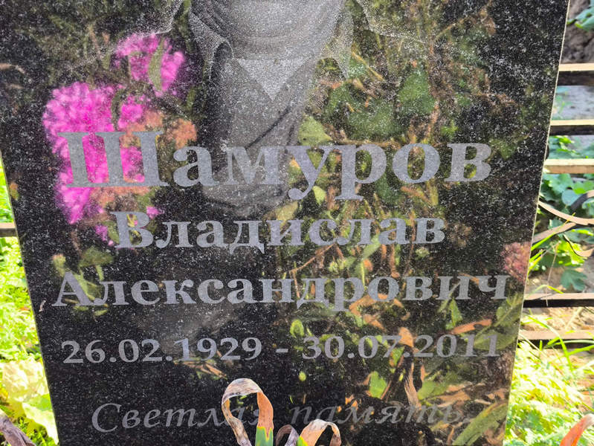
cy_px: 223
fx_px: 858
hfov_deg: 38.2
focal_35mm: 50
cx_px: 297
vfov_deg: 29.1
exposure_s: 1/169
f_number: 1.7
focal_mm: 4.71
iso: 50
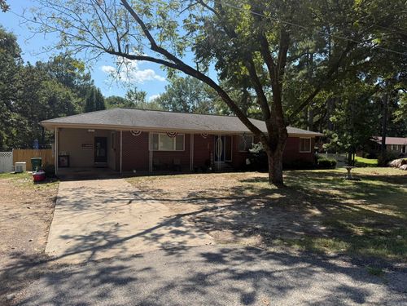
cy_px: 153
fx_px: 282
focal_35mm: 24
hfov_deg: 71.6
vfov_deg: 56.8
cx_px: 204
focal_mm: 6.76
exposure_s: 1/3953
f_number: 1.78
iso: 100
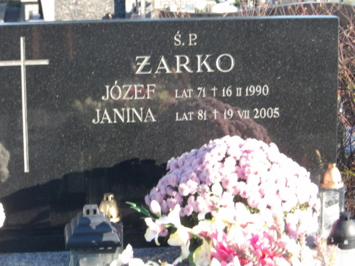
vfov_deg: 13.7
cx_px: 178
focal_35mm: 108
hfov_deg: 18.2
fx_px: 1108
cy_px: 133
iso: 1213
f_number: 23.2
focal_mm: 19.6
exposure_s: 1/60
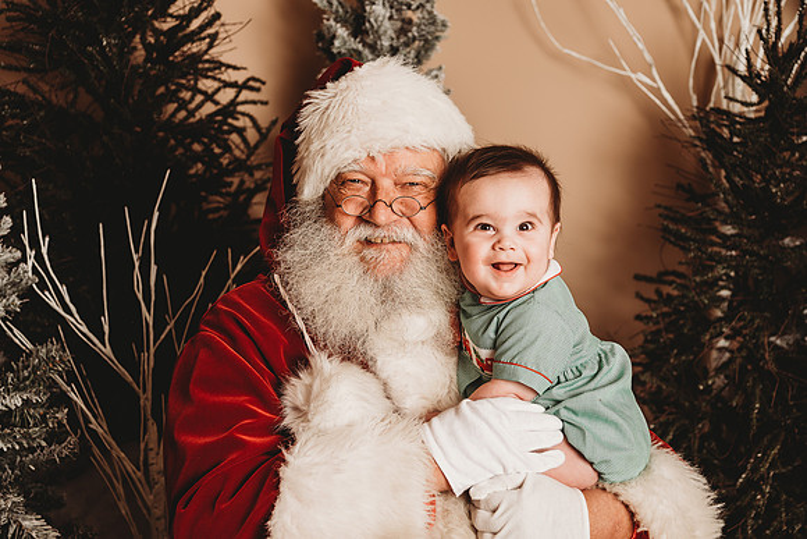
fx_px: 1233
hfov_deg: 36.2
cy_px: 270
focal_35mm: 55
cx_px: 404
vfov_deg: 24.6
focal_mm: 55
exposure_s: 1/160
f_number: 4
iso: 100
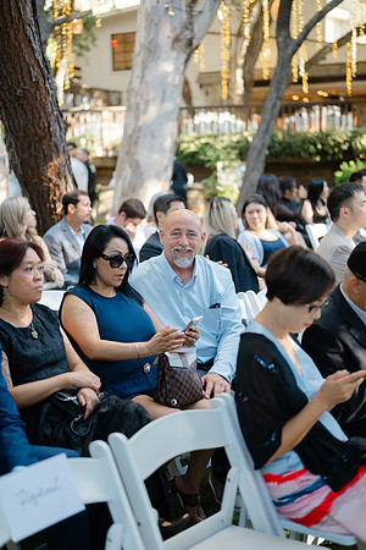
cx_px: 183
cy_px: 275
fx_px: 762
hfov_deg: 27.0
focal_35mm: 50
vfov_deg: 39.6
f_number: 1.8
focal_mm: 50
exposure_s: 1/125
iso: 180
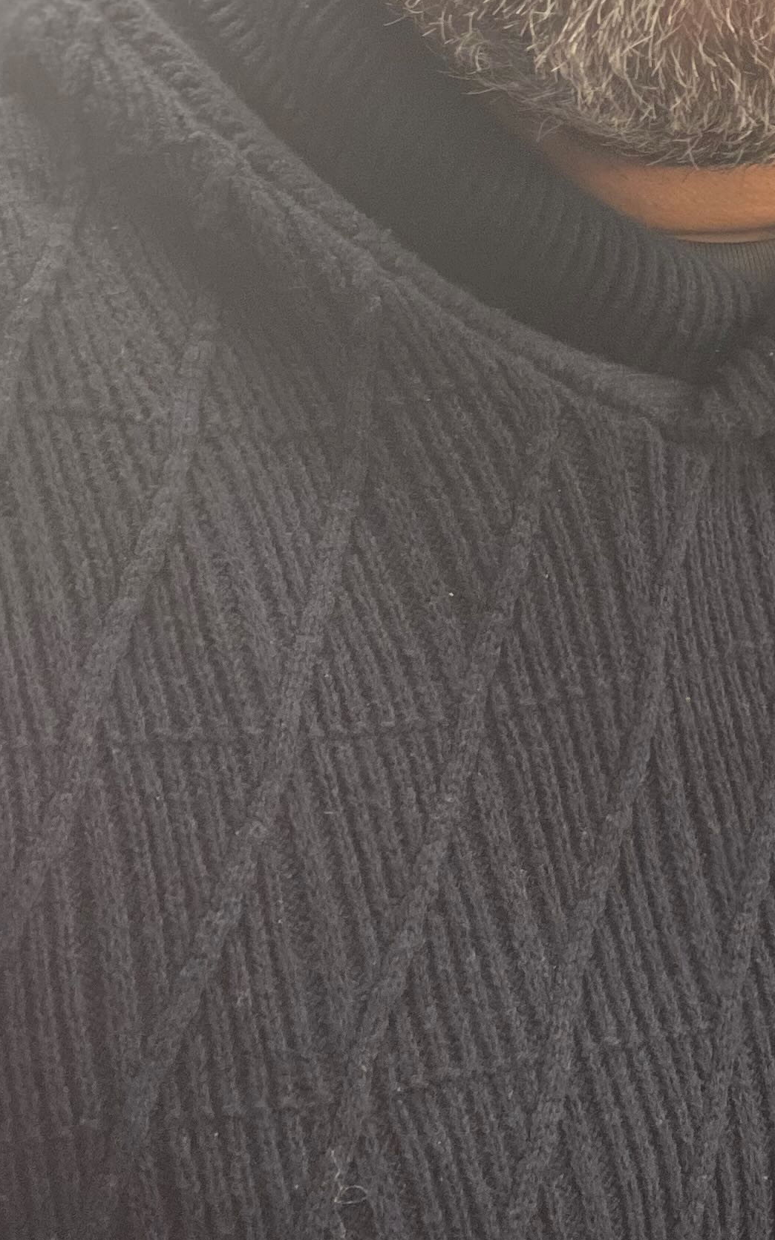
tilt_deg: -0.1
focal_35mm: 133
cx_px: 787
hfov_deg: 9.8
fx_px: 4496
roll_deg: -1.8
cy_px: 140
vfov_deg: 15.5
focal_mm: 6
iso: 125
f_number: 2
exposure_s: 1/40
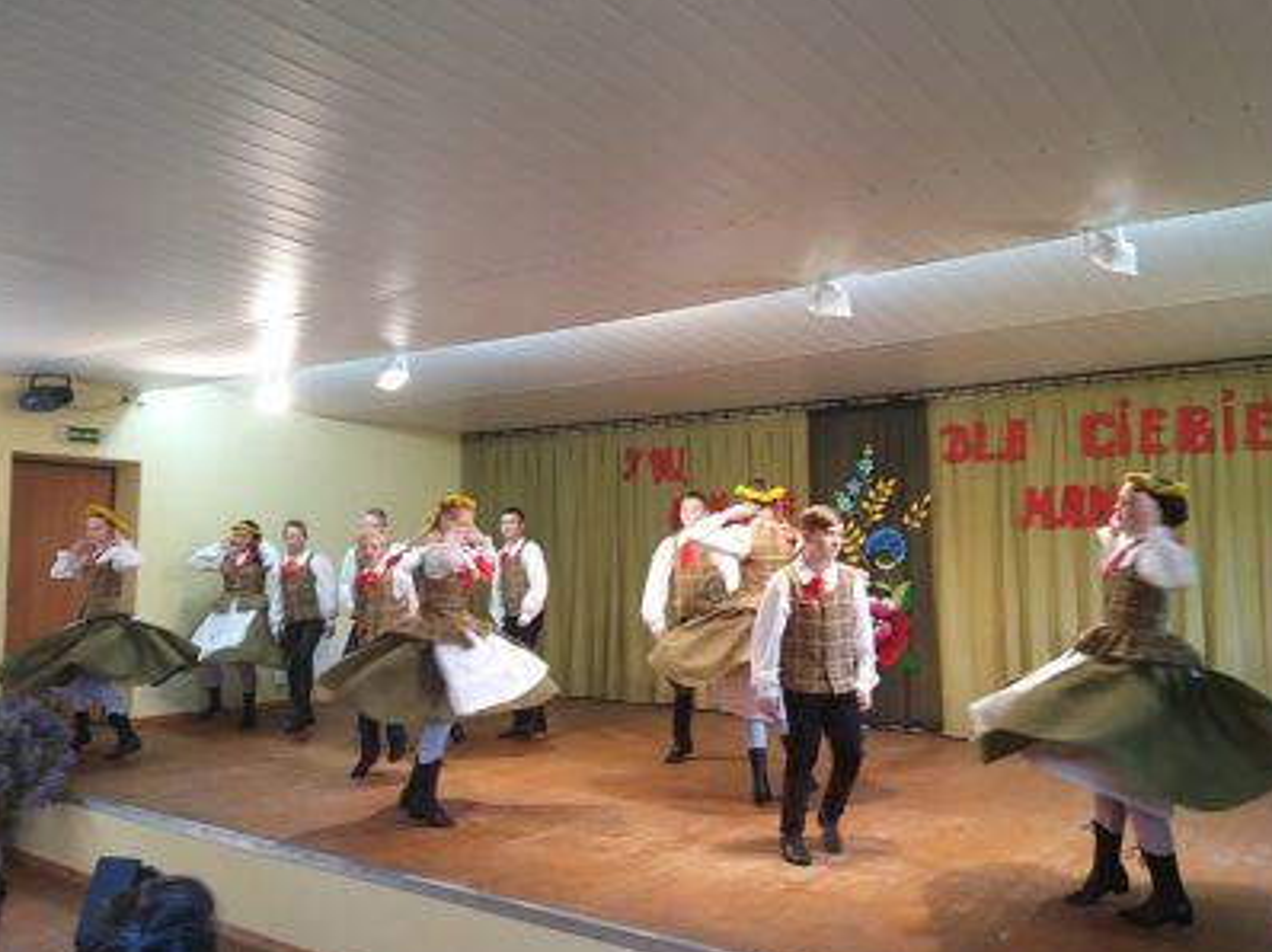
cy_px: 486
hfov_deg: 61.7
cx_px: 670
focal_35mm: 29
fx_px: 1065
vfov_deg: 48.2
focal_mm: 3.93
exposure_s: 1/50
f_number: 1.7
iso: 125
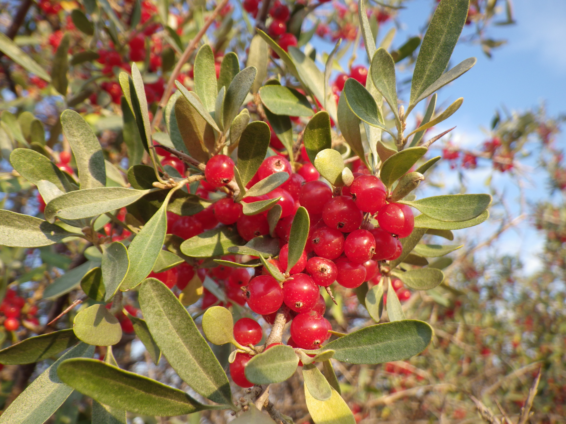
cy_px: 212
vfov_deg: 41.8
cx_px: 283
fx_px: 556
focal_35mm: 34
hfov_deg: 54.0
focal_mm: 6.1
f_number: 3.8
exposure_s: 1/200
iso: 125
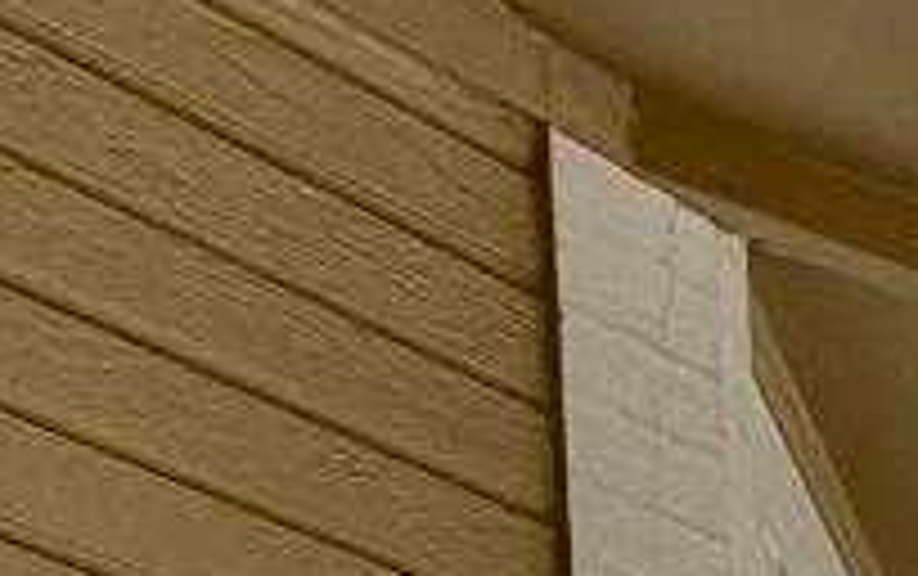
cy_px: 2189
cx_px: 2794
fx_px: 2730
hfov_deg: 11.2
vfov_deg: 8.1
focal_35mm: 109
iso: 50
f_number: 2.2
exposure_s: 1/316
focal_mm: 2.22
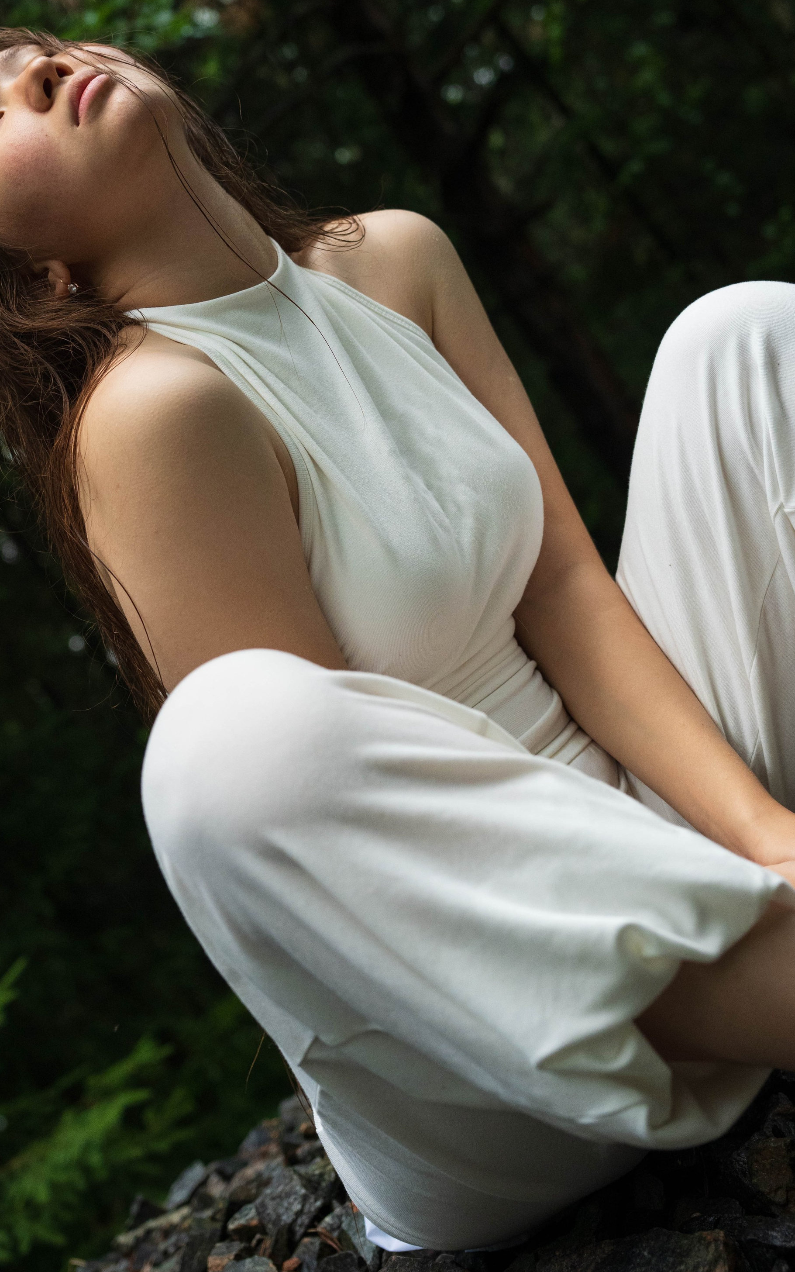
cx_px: 423
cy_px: 494
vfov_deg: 37.3
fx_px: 1872
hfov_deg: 24.0
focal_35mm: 54
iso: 2000
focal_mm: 40.2
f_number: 4
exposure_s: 1/200
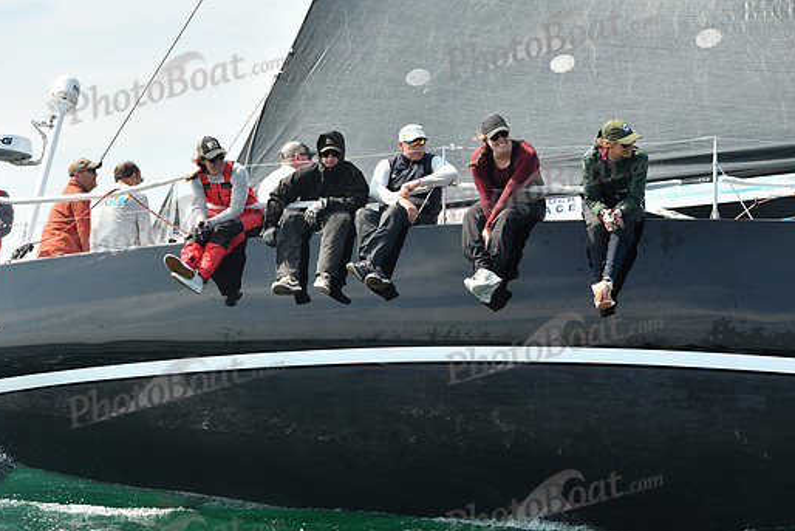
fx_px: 1745
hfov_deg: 25.7
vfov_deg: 17.3
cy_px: 286
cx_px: 367
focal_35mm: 79
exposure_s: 1/1600
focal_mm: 70
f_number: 5
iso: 320
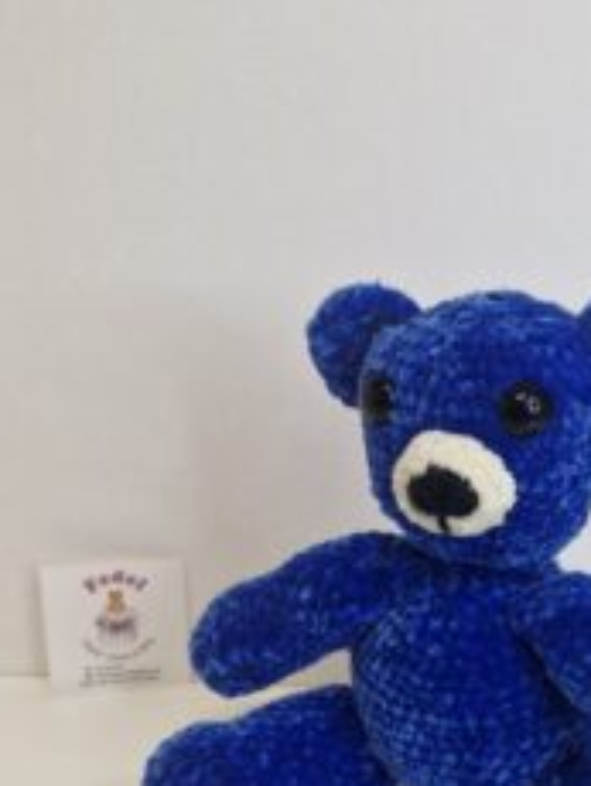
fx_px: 909
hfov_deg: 35.1
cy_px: 571
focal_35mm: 40
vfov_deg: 45.4
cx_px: 454
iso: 50
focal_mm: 5.54
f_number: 1.8
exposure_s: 1/180
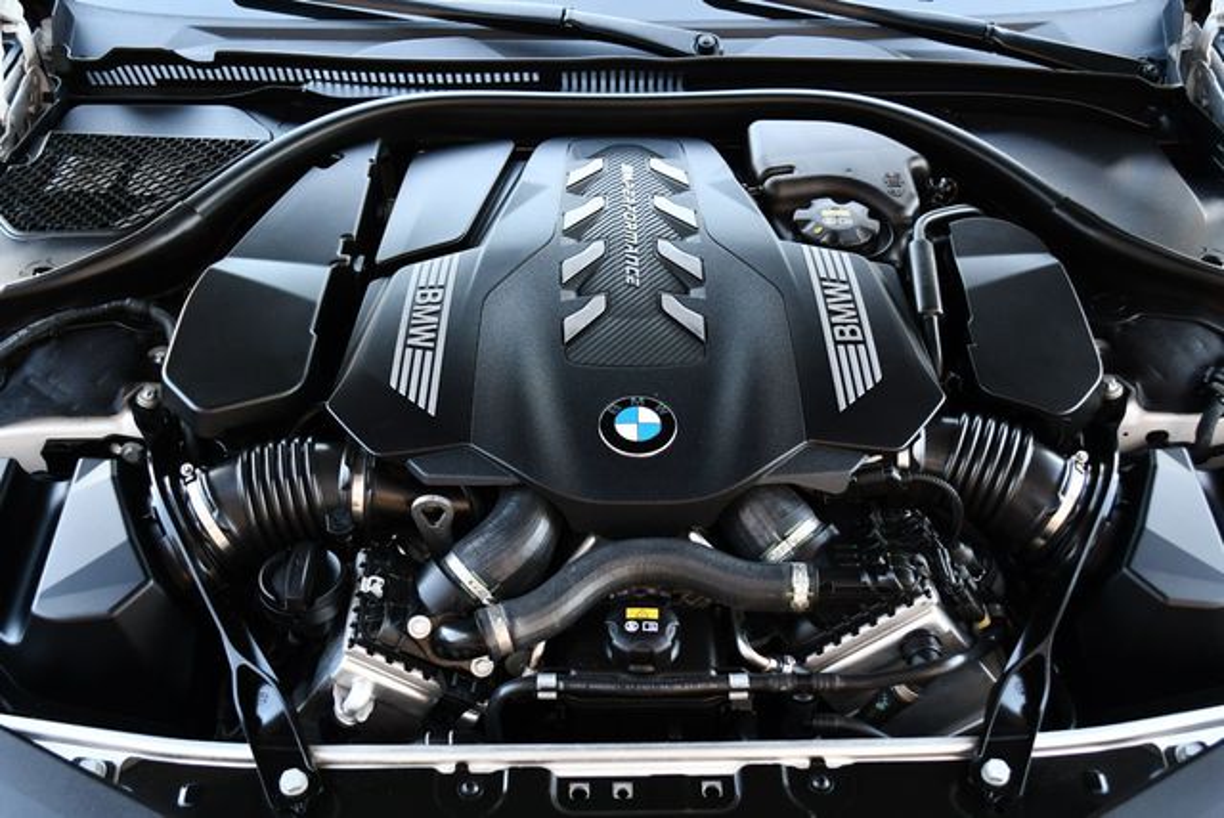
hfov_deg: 48.4
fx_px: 1361
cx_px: 612
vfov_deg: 33.5
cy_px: 409
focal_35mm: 40
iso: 800
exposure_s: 1/200
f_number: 3.8
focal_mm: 20
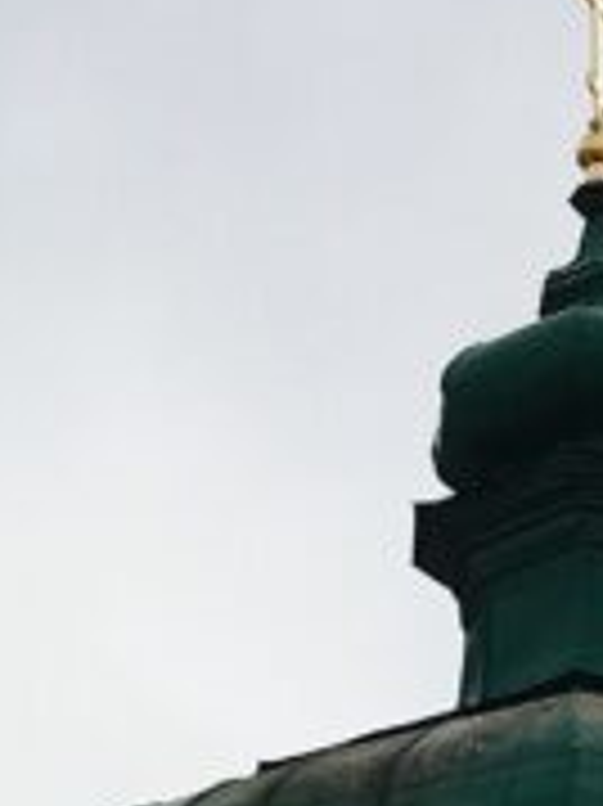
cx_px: 846
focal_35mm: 160
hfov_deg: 9.1
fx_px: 3721
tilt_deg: +21.9
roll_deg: +1.4
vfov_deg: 11.9
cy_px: 1112
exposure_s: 1/2994
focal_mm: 3.99
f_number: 1.8
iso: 20
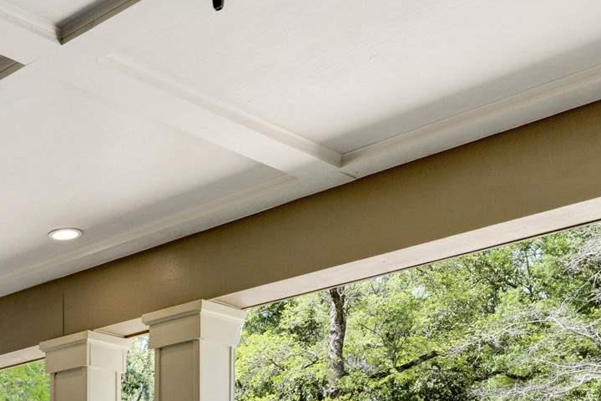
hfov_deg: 27.7
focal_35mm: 64
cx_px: -113
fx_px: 1068
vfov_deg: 18.9
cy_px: 585
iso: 400
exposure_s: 1/80
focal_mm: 15
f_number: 11
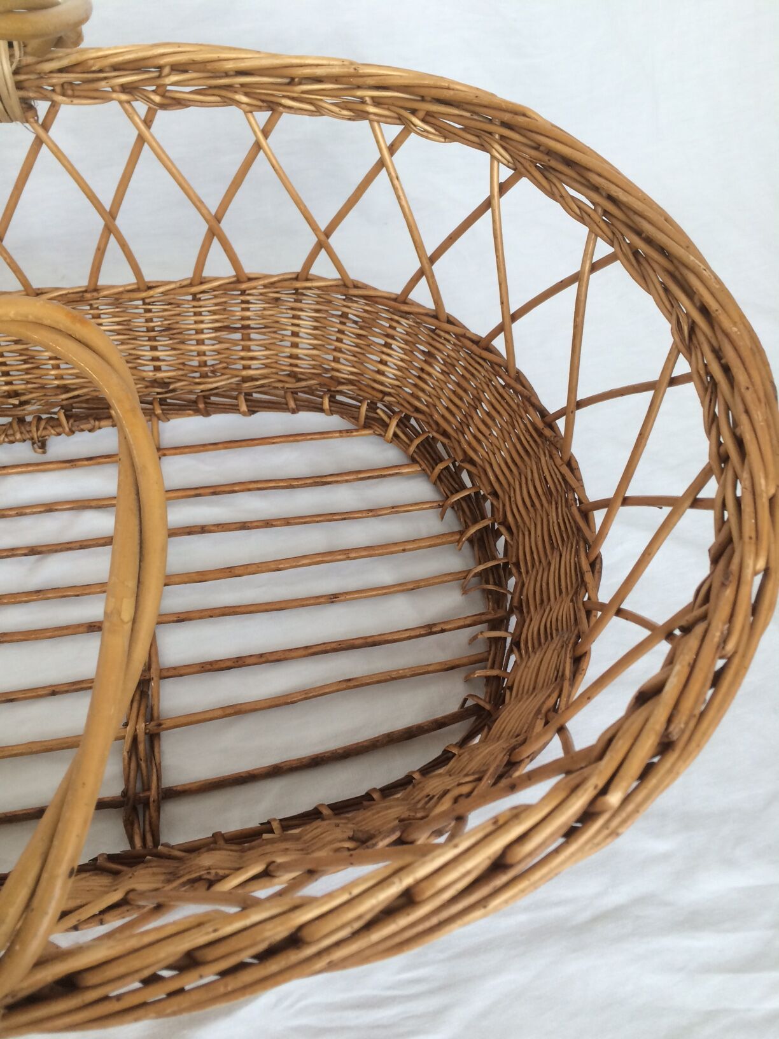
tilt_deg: -61.7
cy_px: 520
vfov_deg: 61.7
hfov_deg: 48.2
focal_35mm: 29
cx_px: 390
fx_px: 870
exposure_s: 1/33
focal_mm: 4.15
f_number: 2.2
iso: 32
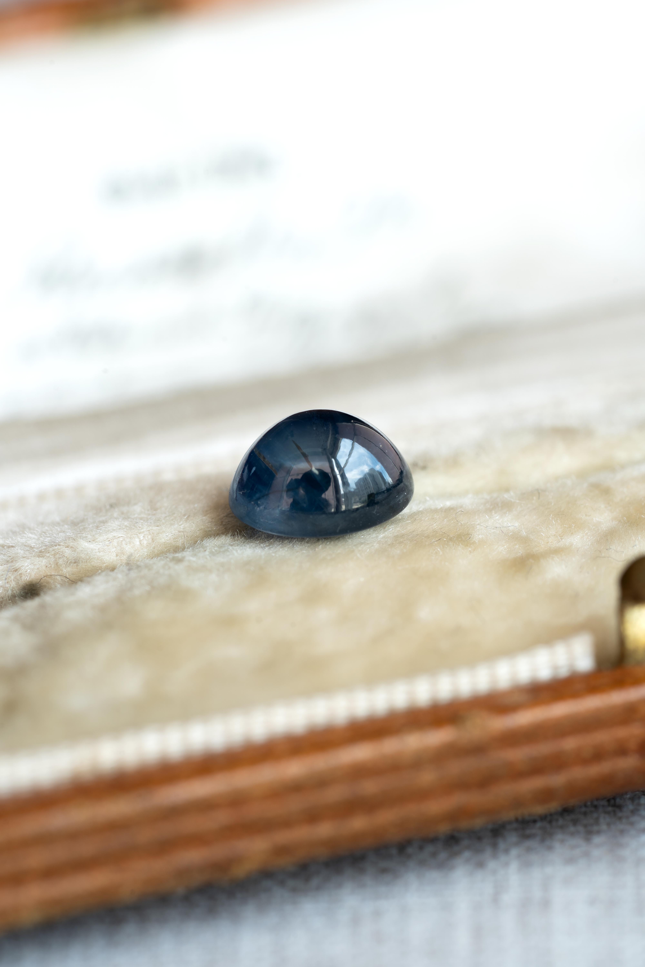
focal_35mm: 90
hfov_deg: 15.2
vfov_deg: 22.6
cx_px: 322
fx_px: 2419
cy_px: 484
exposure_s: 1/8
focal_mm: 90
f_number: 8
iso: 100
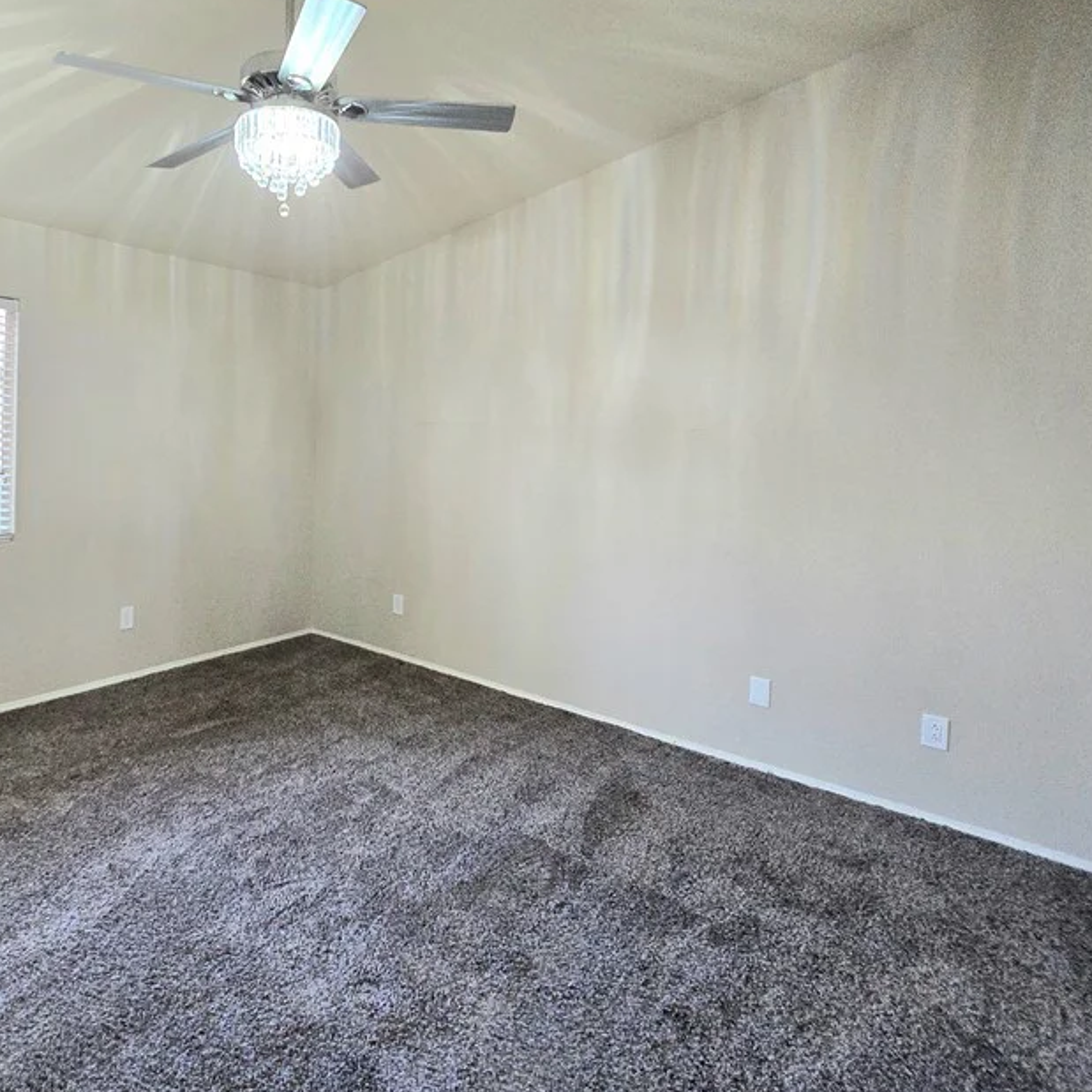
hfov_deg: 74.1
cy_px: 439
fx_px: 678
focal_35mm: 19
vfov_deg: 76.8
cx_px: 325
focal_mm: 2.2
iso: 400
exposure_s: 1/60.2
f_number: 2.2
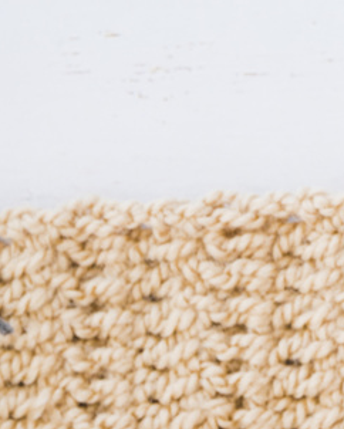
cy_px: -465
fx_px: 5530
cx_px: 1259
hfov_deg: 3.4
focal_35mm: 435
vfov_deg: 4.4
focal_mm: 70
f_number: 6.3
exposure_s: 1/125
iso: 500
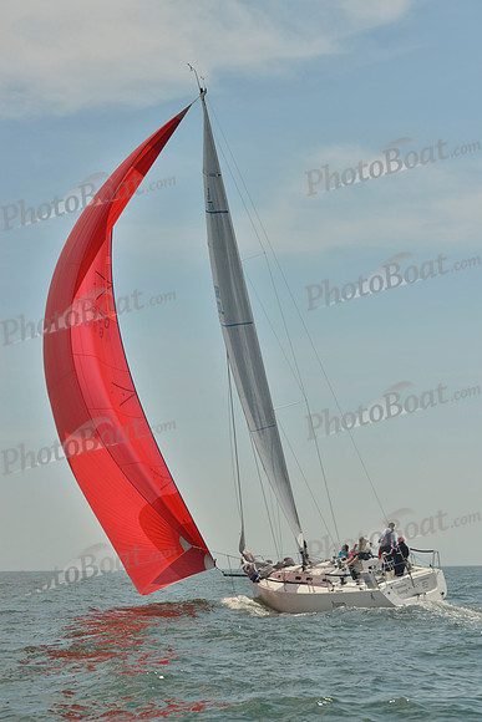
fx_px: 1405
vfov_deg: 28.8
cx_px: 241
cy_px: 361
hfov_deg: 19.5
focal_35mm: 70
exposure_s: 1/1250
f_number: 10
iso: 280
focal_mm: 70
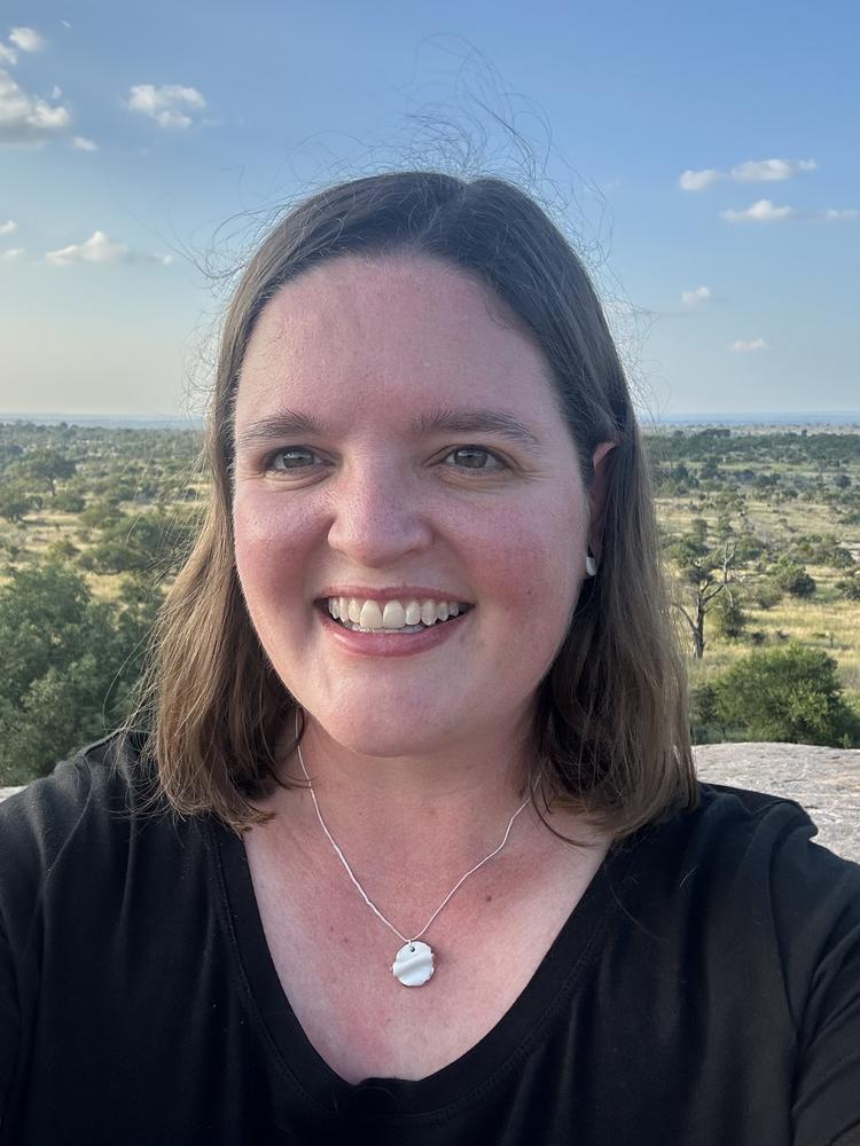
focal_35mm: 23
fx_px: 762
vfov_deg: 73.9
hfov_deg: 58.9
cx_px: 430
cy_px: 573
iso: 25
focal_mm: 2.69
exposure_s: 1/370
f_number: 1.9
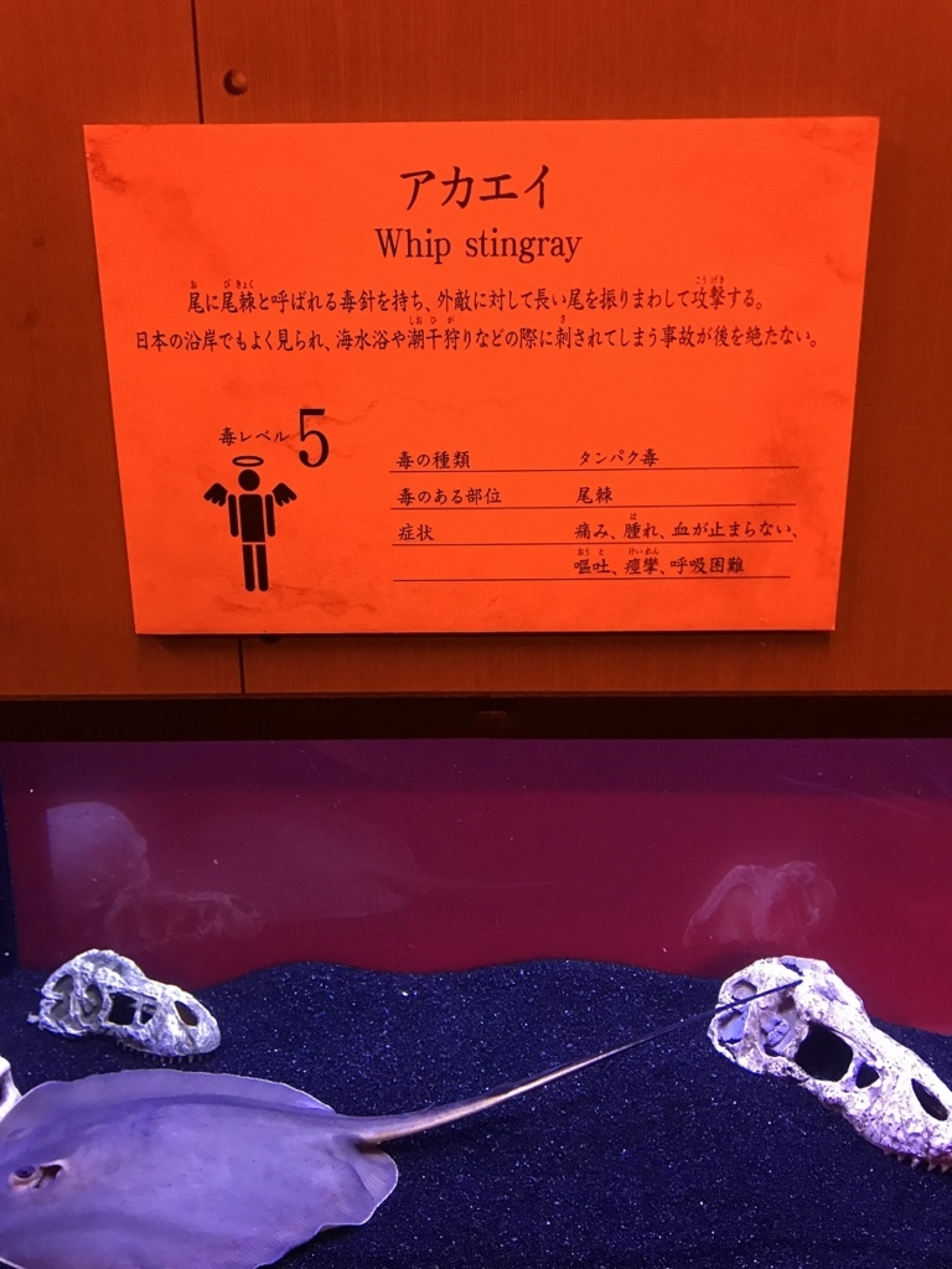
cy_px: 634
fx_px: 1027
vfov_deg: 63.4
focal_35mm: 28
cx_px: 476
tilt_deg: -16.8
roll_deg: +0.4
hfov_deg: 49.7
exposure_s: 1/8
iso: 100
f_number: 1.8
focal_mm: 3.99
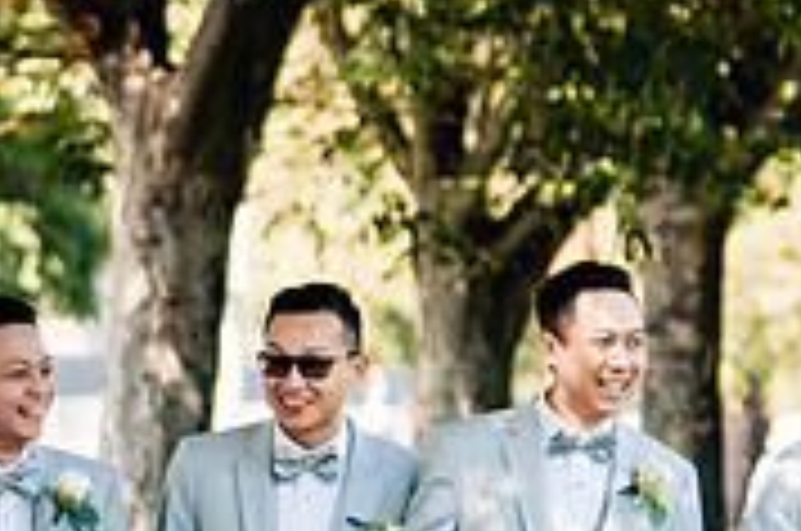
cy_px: 592
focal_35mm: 356
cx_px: 572
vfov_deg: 3.8
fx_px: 7907
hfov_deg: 5.8
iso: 200
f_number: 2.8
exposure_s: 1/320
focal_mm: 73
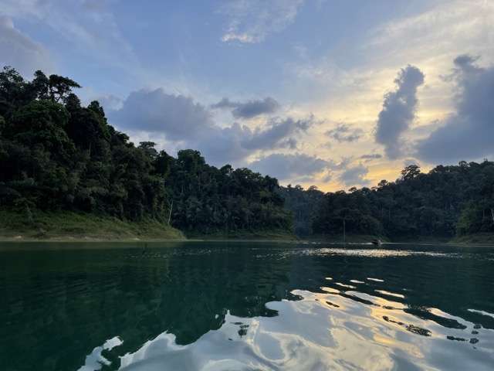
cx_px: 247
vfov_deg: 53.1
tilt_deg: +7.5
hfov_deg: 67.3
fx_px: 371
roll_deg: +0.2
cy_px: 186
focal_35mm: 26
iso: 32
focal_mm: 4.2
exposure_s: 1/370
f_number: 1.6
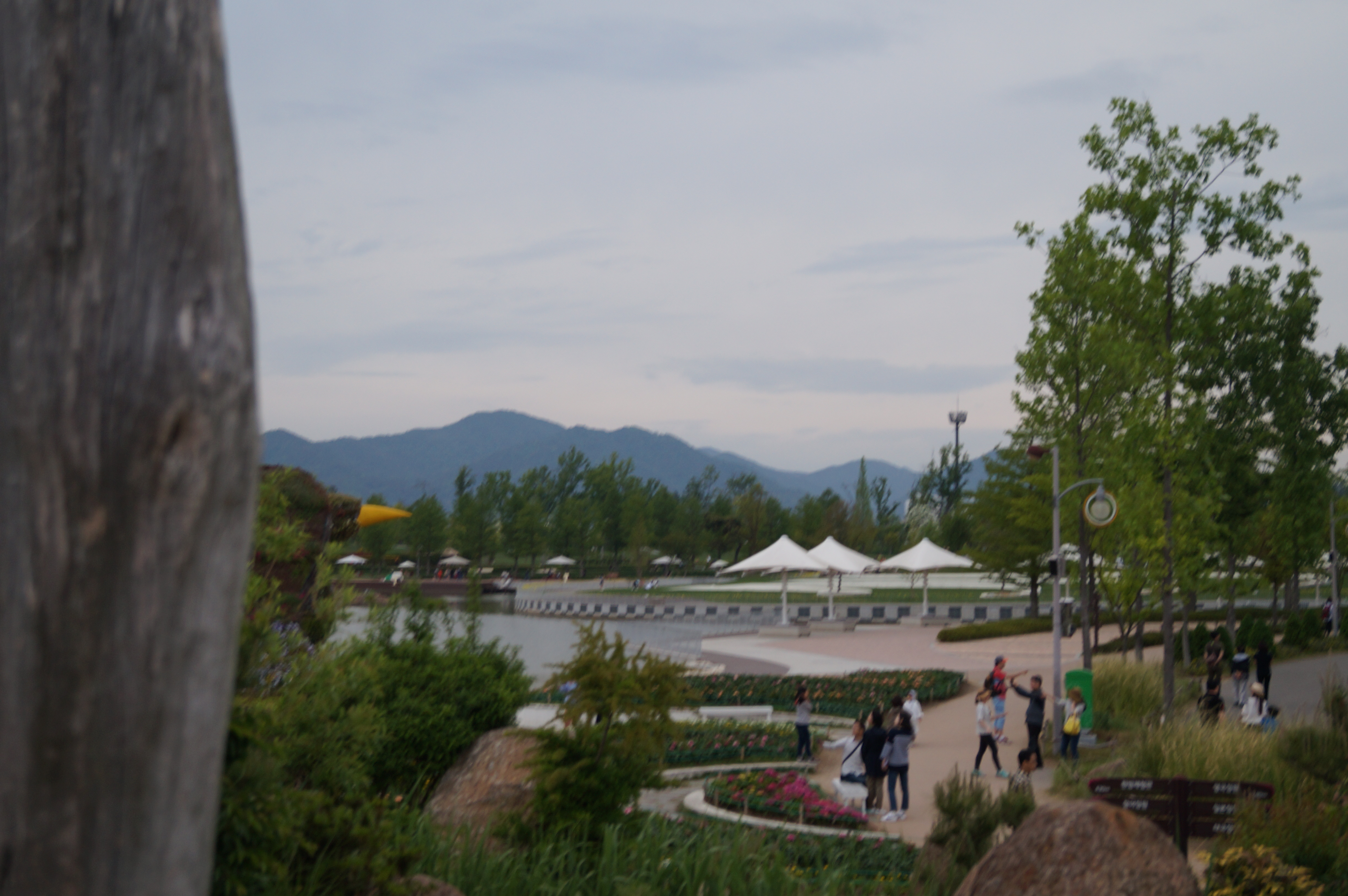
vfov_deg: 25.7
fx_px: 1964
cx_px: 674
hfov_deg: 37.9
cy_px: 448
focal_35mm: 52
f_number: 5
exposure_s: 1/60
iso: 250
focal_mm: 35
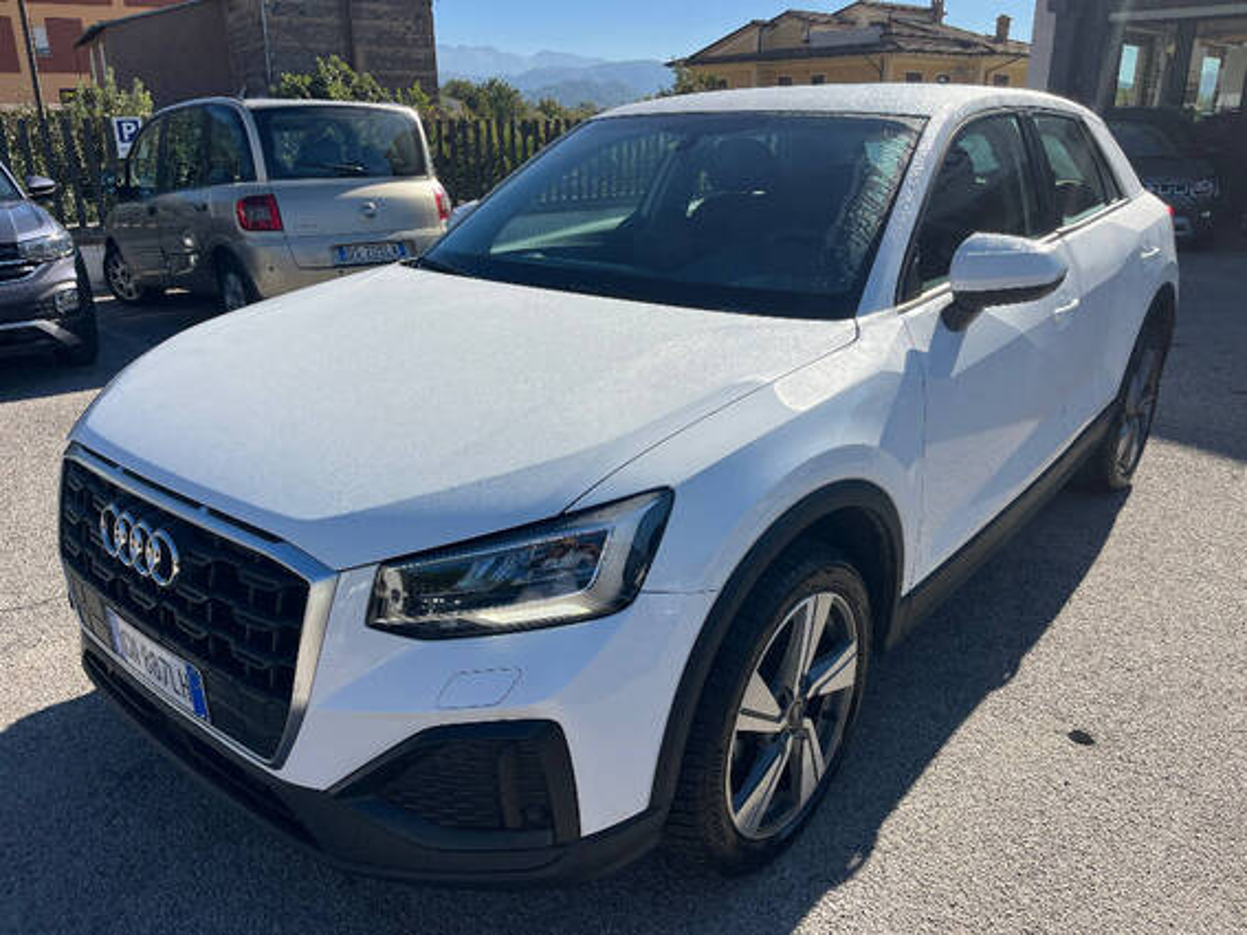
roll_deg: +0.3
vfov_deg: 53.0
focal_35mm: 26
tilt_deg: -19.9
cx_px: 624
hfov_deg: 67.3
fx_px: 936
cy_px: 468
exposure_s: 1/4310
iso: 50
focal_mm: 5.1
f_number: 1.6
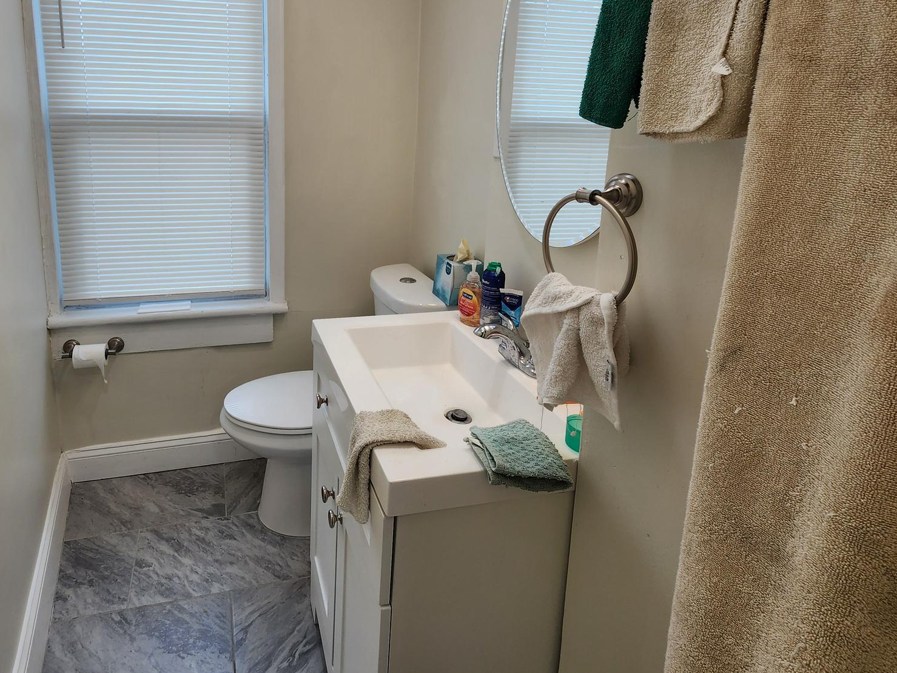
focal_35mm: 18
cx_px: 315
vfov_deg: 69.2
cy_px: 215
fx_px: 466
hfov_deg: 85.3
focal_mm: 2.2
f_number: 2.2
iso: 64
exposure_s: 1/120
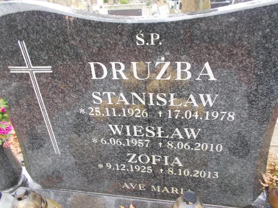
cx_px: 139
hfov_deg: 60.0
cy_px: 104
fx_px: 241
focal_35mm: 30
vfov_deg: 46.8
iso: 180
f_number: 3.4
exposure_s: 1/25
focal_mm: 5.3
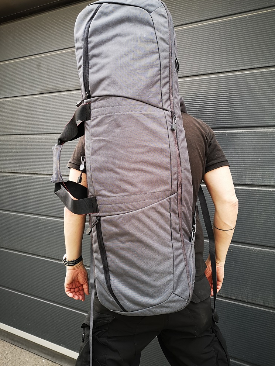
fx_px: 307
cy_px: 174
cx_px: 133
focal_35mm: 29
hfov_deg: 48.3
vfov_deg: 61.6
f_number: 1.8
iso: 64
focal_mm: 5.58
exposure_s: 1/100
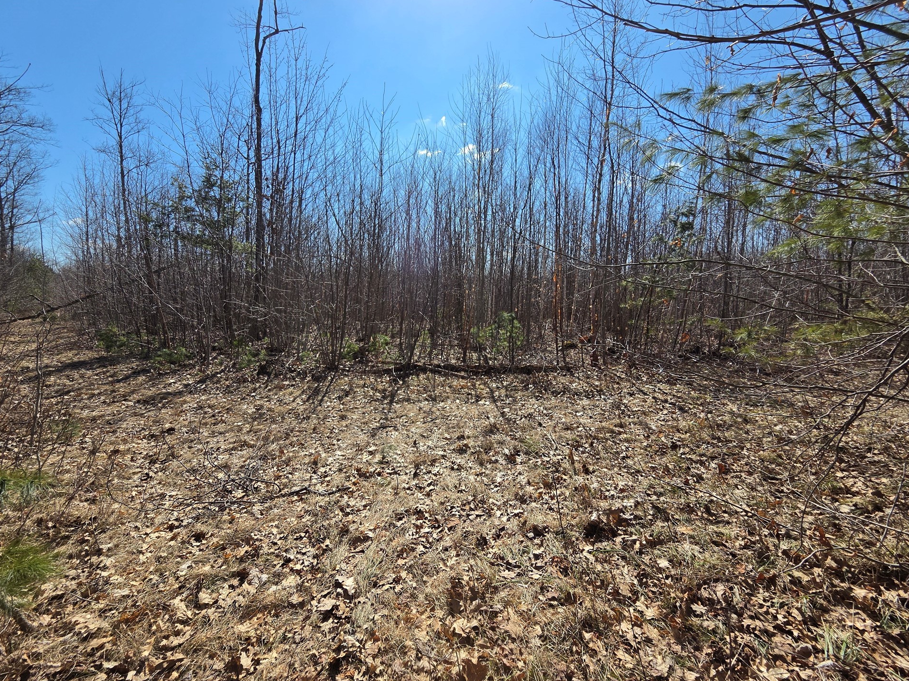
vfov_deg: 85.5
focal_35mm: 14
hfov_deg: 101.9
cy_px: 316
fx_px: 368
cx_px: 426
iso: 100
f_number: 2.2
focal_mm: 2.2
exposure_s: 1/3747
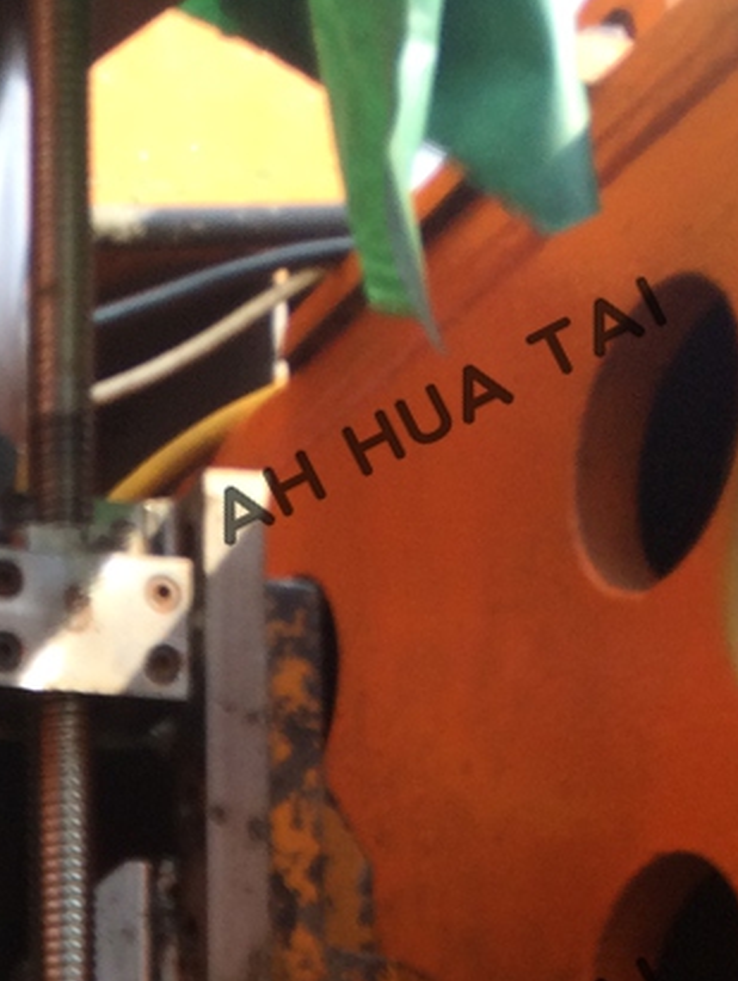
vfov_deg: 19.0
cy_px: 1355
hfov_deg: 14.9
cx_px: -258
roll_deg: +1.2
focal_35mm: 94
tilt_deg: +2.7
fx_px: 2668
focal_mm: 4.15
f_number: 2.2
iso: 32
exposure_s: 1/366
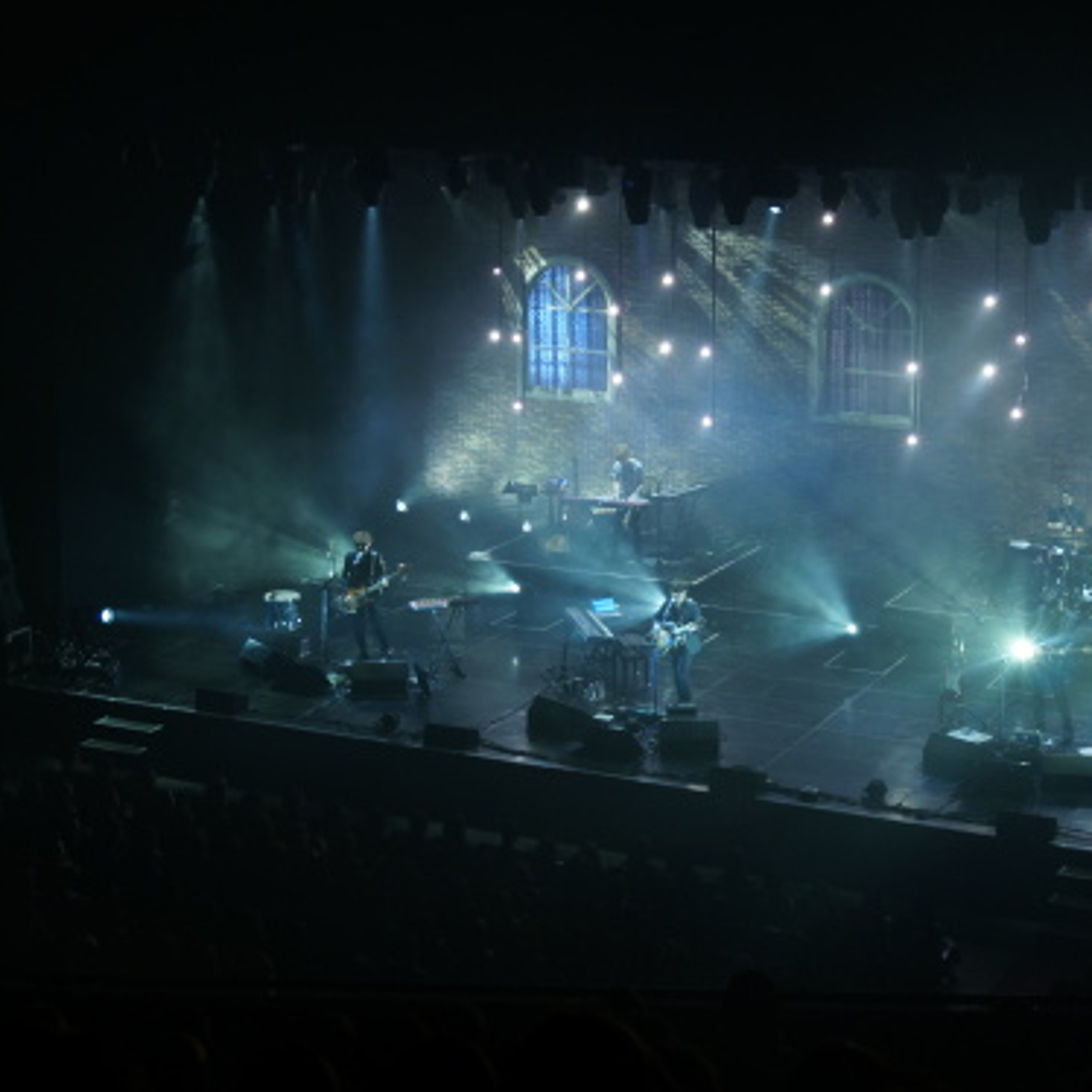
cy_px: 501
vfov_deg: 27.7
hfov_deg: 27.6
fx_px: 2213
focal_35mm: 62
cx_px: 695
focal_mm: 28
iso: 400
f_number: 5.6
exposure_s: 1/13
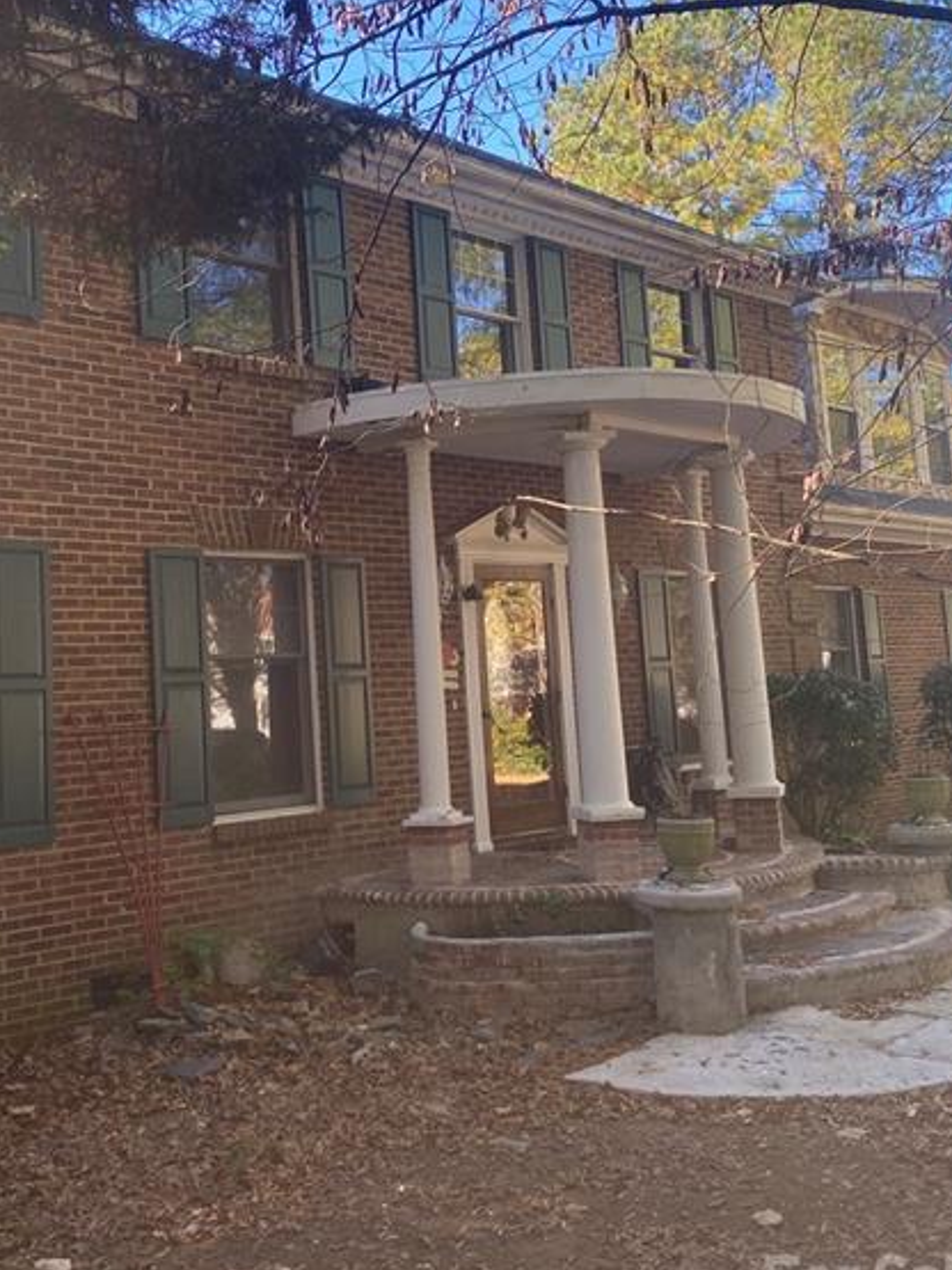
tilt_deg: +8.9
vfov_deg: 51.3
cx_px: 364
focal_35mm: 36
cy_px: 563
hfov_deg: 39.4
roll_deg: +2.5
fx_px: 1321
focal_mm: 4.25
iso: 32
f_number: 1.8
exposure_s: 1/401
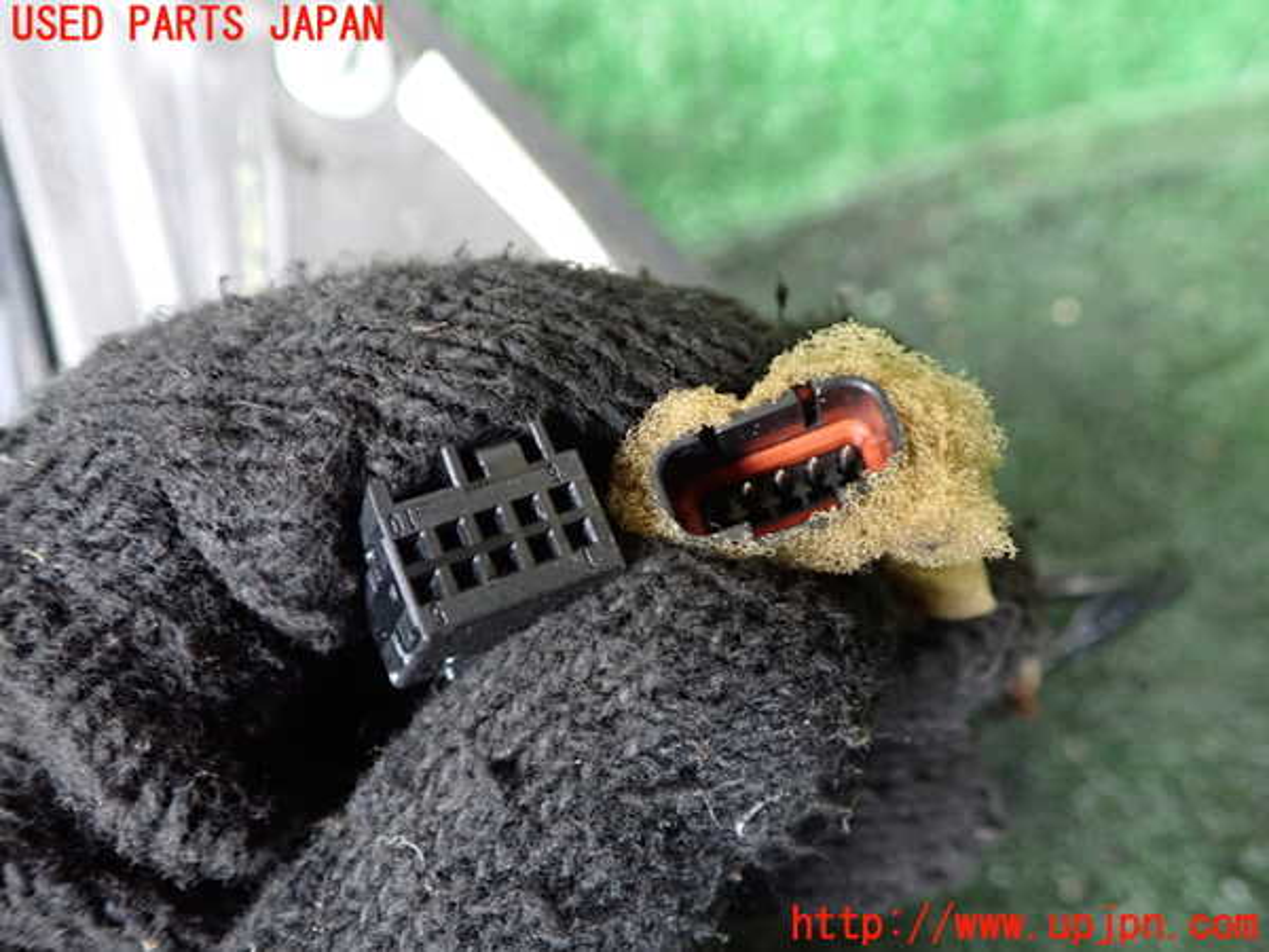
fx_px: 1100
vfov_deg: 46.8
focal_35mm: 30
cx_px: 634
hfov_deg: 60.0
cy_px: 476
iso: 800
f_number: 2.3
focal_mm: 5.4
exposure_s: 1/20
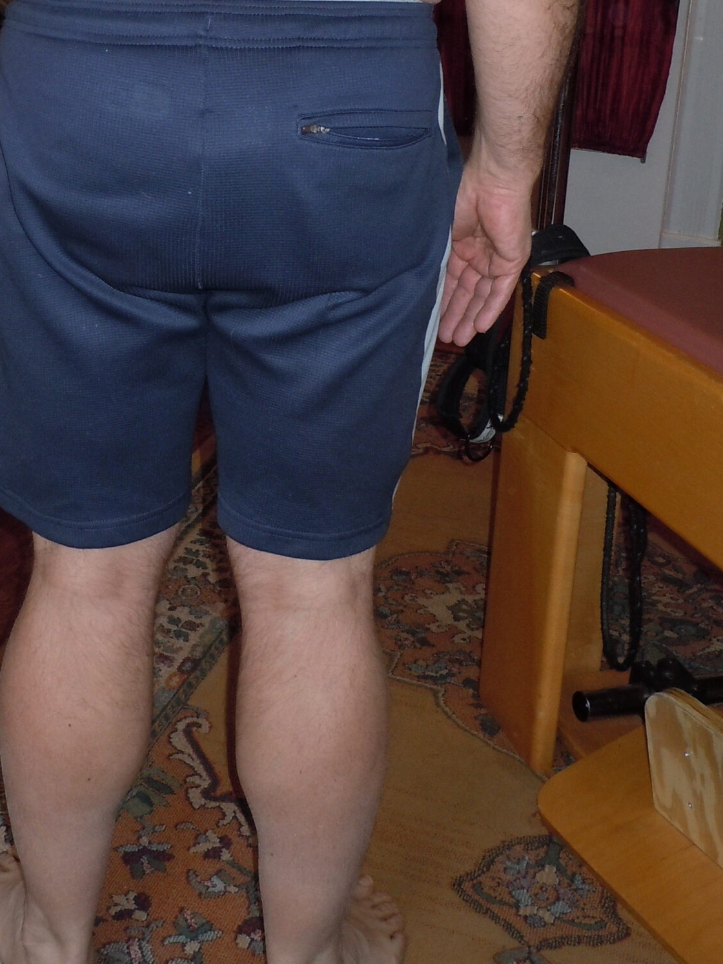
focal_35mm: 48
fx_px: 1337
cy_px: 221
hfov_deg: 29.9
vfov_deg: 38.5
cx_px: 194
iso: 200
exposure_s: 1/25
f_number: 3.7
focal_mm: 5
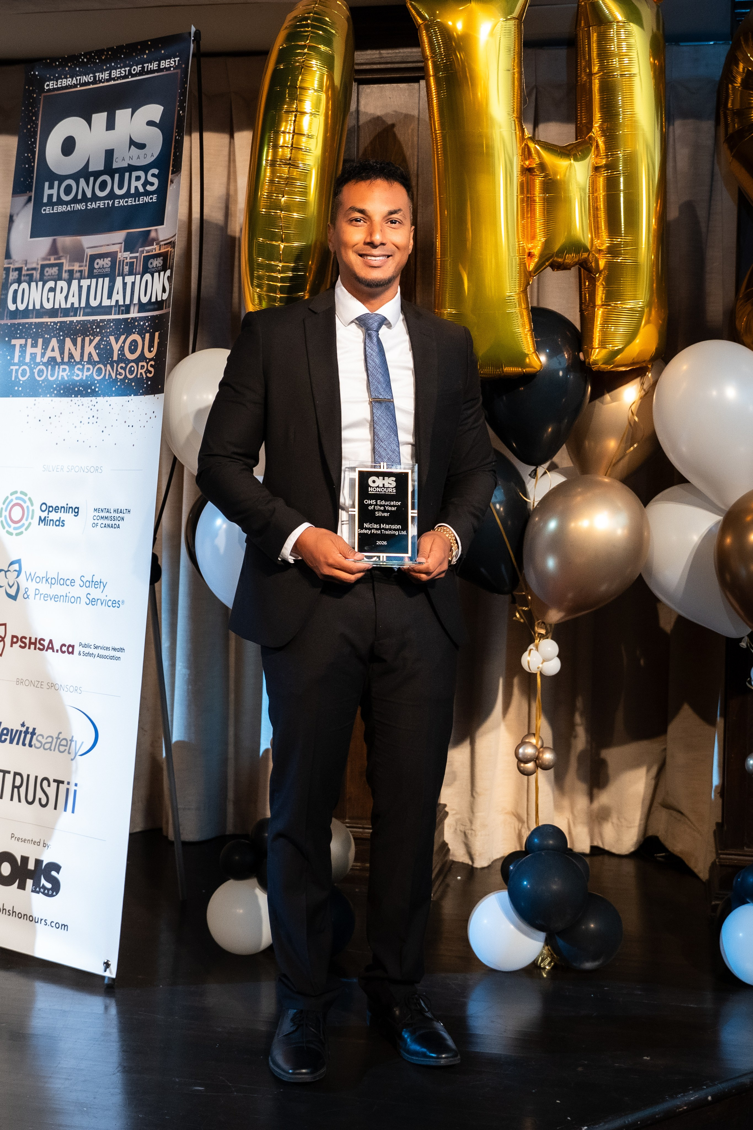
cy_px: 508
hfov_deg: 28.0
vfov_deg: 40.9
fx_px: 1512
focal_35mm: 48
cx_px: 397
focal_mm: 29.2
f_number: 2.8
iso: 1600
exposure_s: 1/200
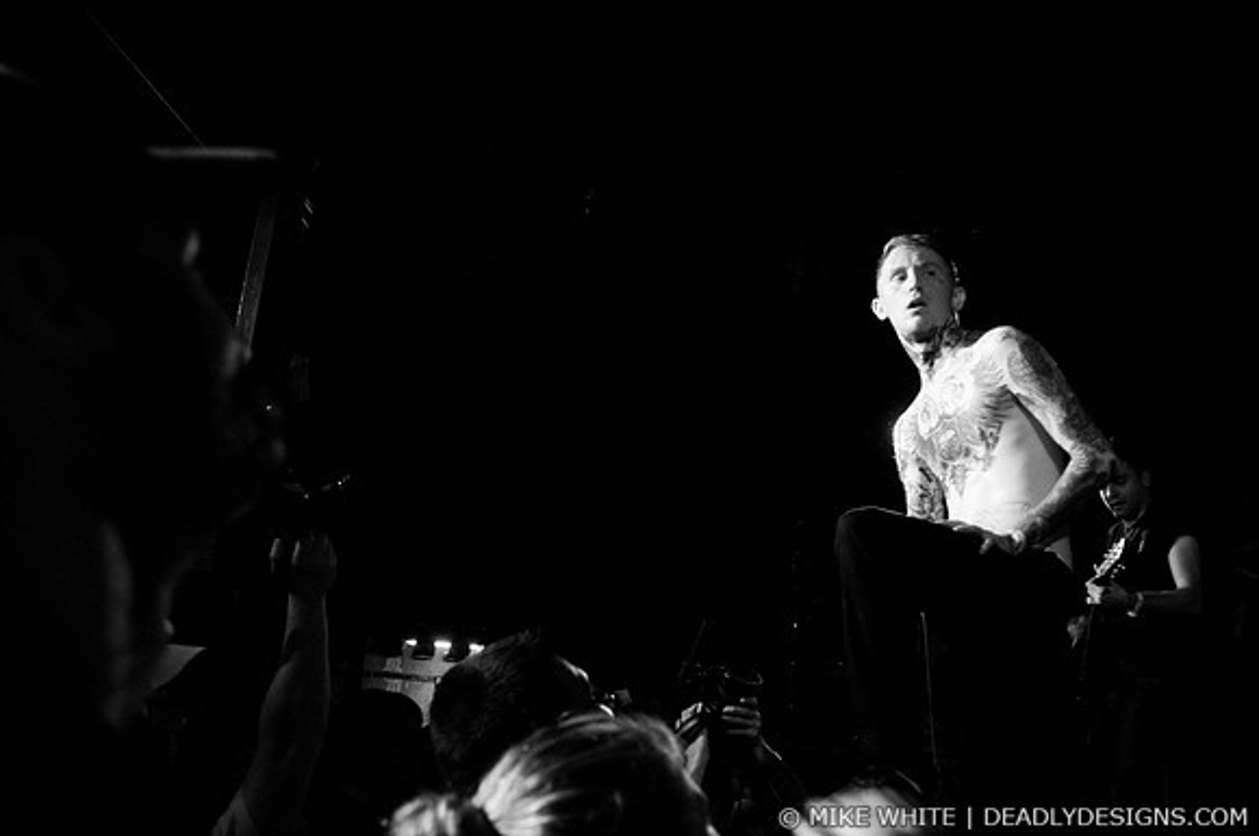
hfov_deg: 62.0
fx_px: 1048
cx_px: 630
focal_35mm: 30
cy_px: 418
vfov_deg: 43.5
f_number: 2.8
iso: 1000
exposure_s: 1/60
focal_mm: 20
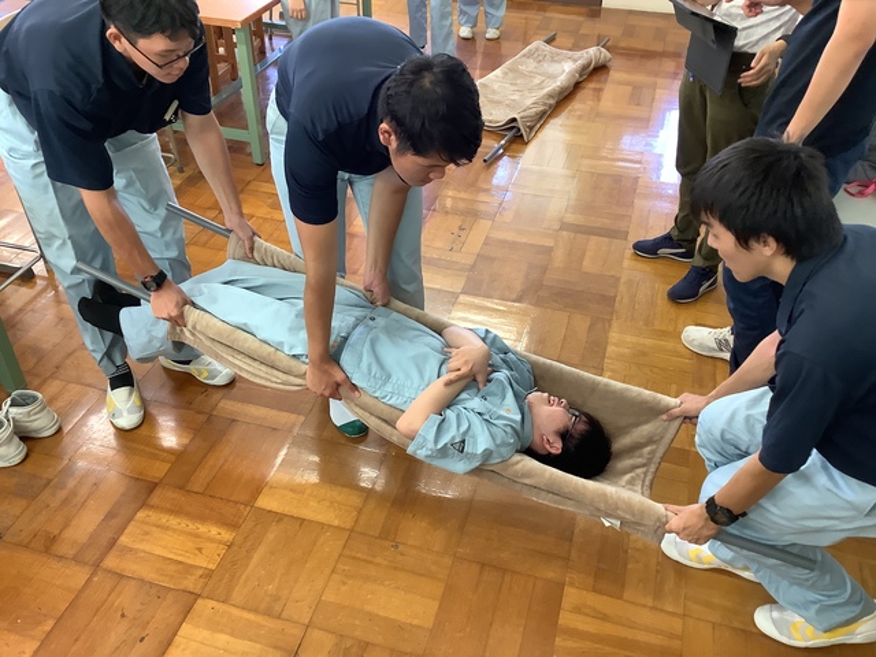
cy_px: 328
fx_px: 784
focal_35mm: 31
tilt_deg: -37.3
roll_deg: -1.4
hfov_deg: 58.4
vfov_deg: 45.4
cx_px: 438
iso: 160
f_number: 2.4
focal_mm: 3.3
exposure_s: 1/60
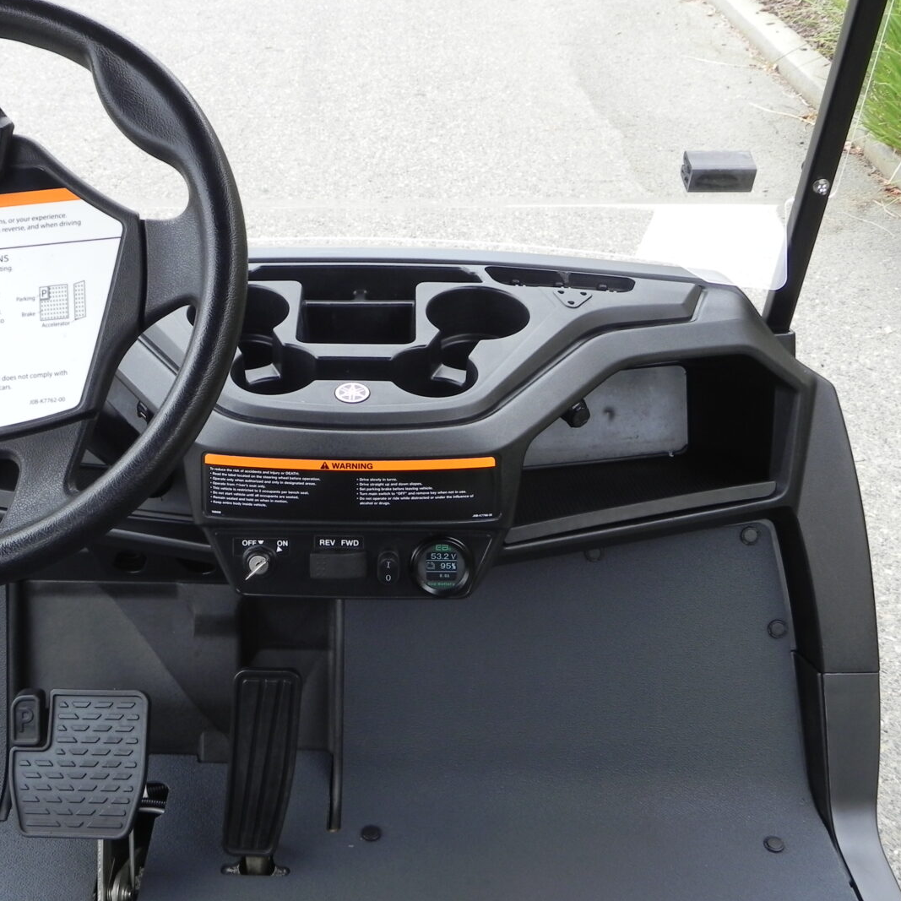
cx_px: 335
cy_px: 458
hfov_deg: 40.6
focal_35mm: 41
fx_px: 1207
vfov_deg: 40.9
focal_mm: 5.9
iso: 160
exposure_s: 1/173
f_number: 4.5
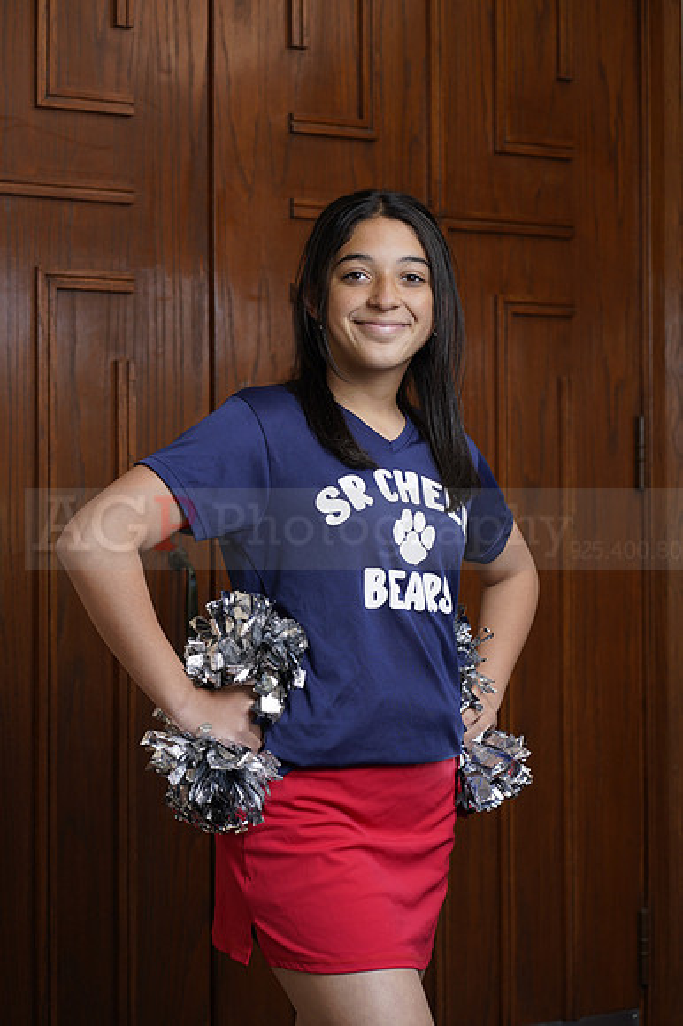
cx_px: 342
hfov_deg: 16.1
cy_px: 513
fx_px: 2422
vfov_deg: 23.9
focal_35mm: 85
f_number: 5.6
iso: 200
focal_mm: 85
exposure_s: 1/250
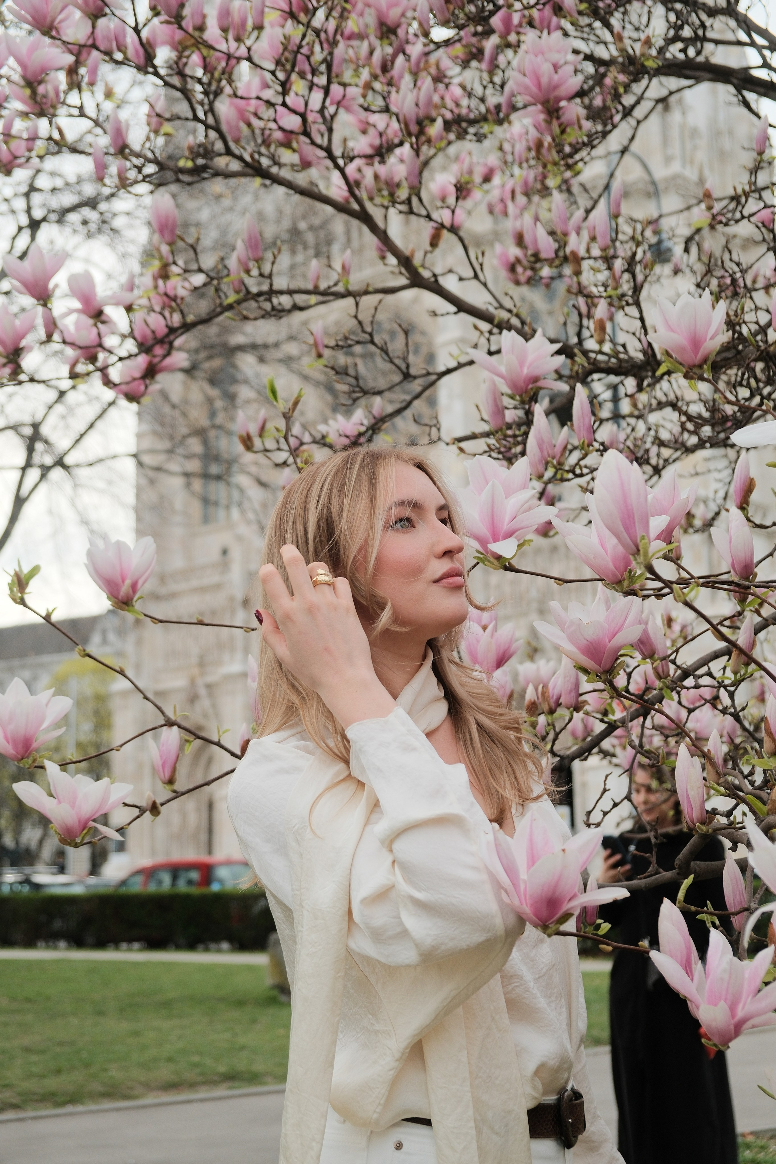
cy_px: 582
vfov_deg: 40.3
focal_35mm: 49
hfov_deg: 27.5
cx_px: 388
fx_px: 1584
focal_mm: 32.9
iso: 640
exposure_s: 1/500
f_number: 3.6
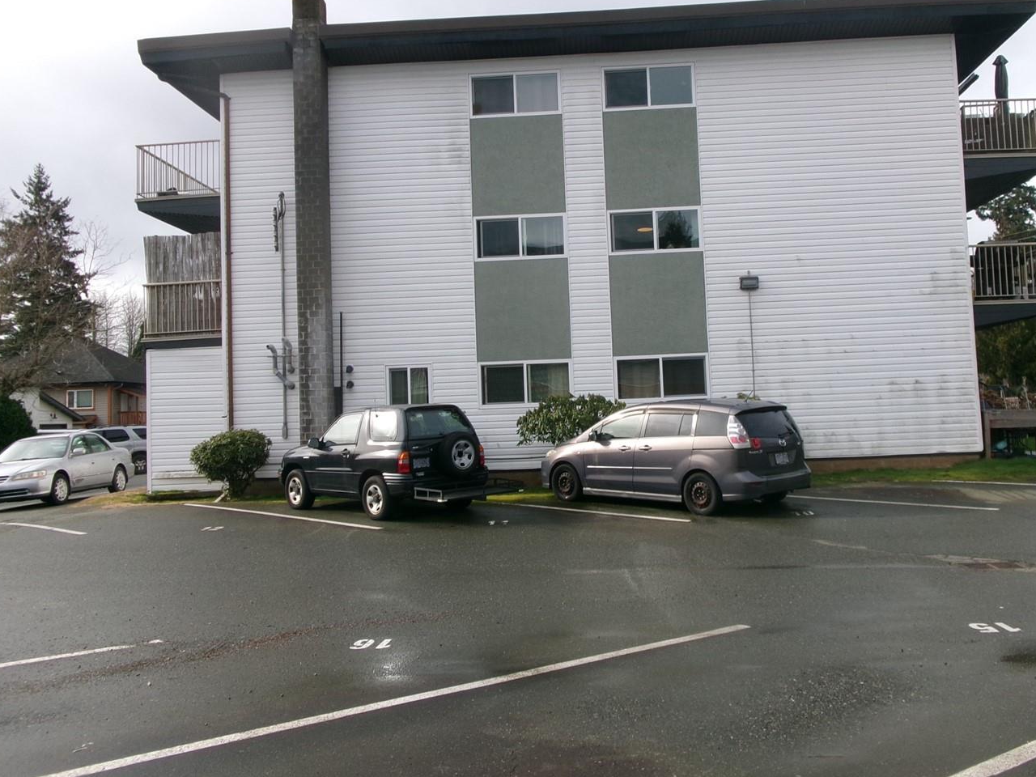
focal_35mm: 35
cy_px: 332
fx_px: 1047
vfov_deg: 40.6
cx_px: 548
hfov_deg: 52.6
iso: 100
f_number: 10.8
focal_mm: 5.1
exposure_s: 1/70
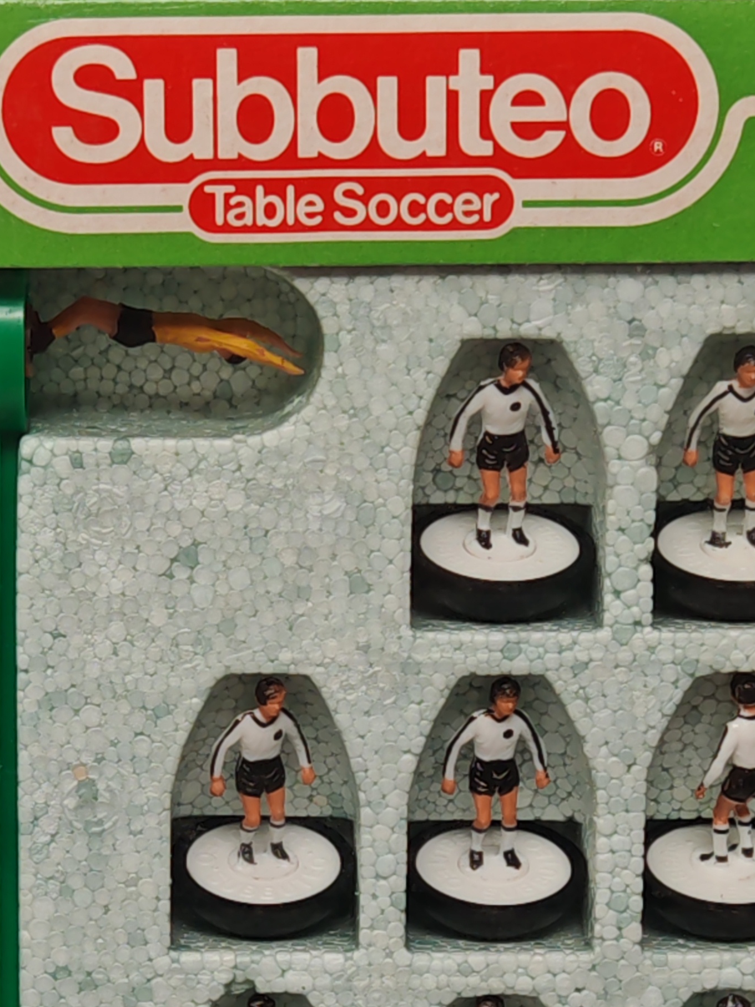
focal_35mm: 122
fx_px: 3547
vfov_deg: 16.0
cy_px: 888
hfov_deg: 12.1
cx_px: 246
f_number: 1.9
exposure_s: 1/180
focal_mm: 6.67
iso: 50
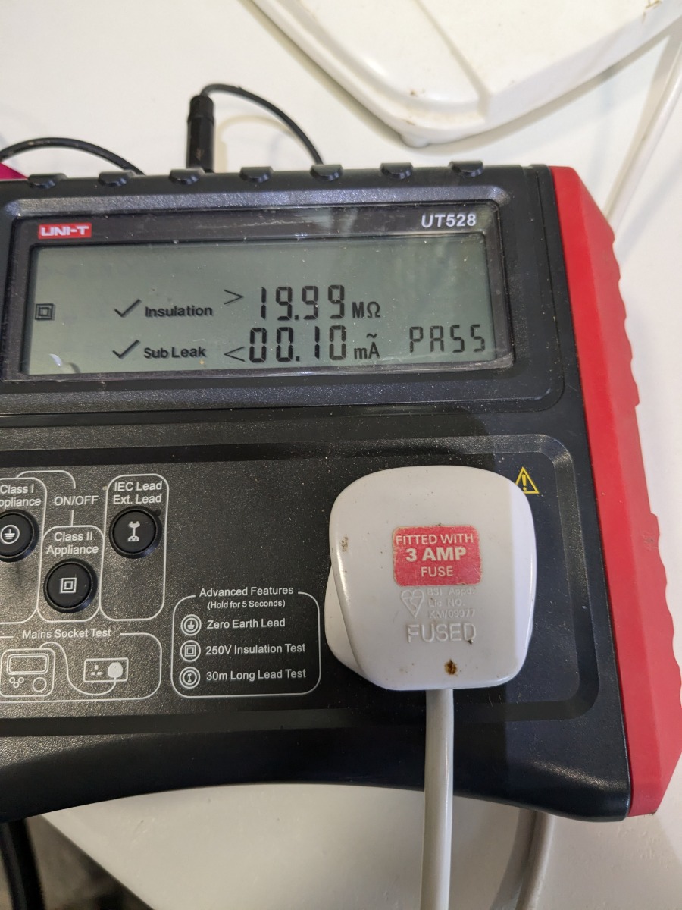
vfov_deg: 65.3
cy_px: 455
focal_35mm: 27
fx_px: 709
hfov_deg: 51.4
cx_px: 341
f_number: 1.73
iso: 209
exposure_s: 1/99.9
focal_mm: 4.38
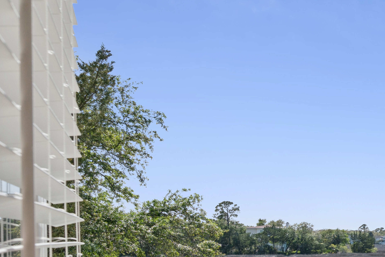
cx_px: 484
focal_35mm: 57
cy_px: 259
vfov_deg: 22.8
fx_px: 610
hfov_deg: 29.2
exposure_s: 1/800
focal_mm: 19
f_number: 8
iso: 250
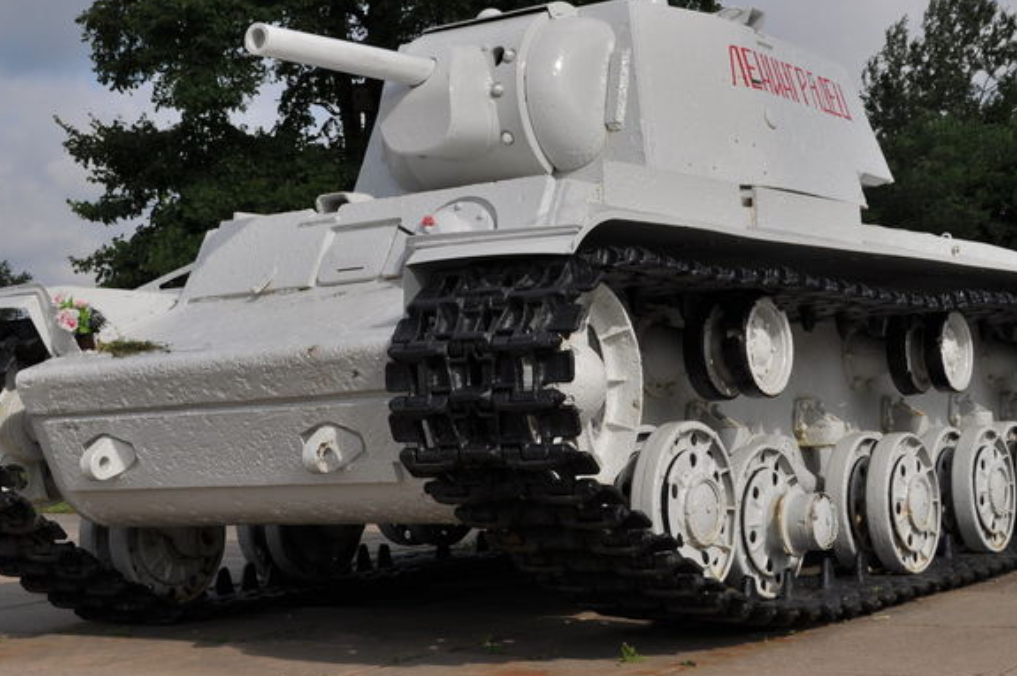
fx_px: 1721
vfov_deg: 22.1
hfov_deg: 32.9
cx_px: 561
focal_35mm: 61
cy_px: 236
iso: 200
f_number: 5.6
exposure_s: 1/2000
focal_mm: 26
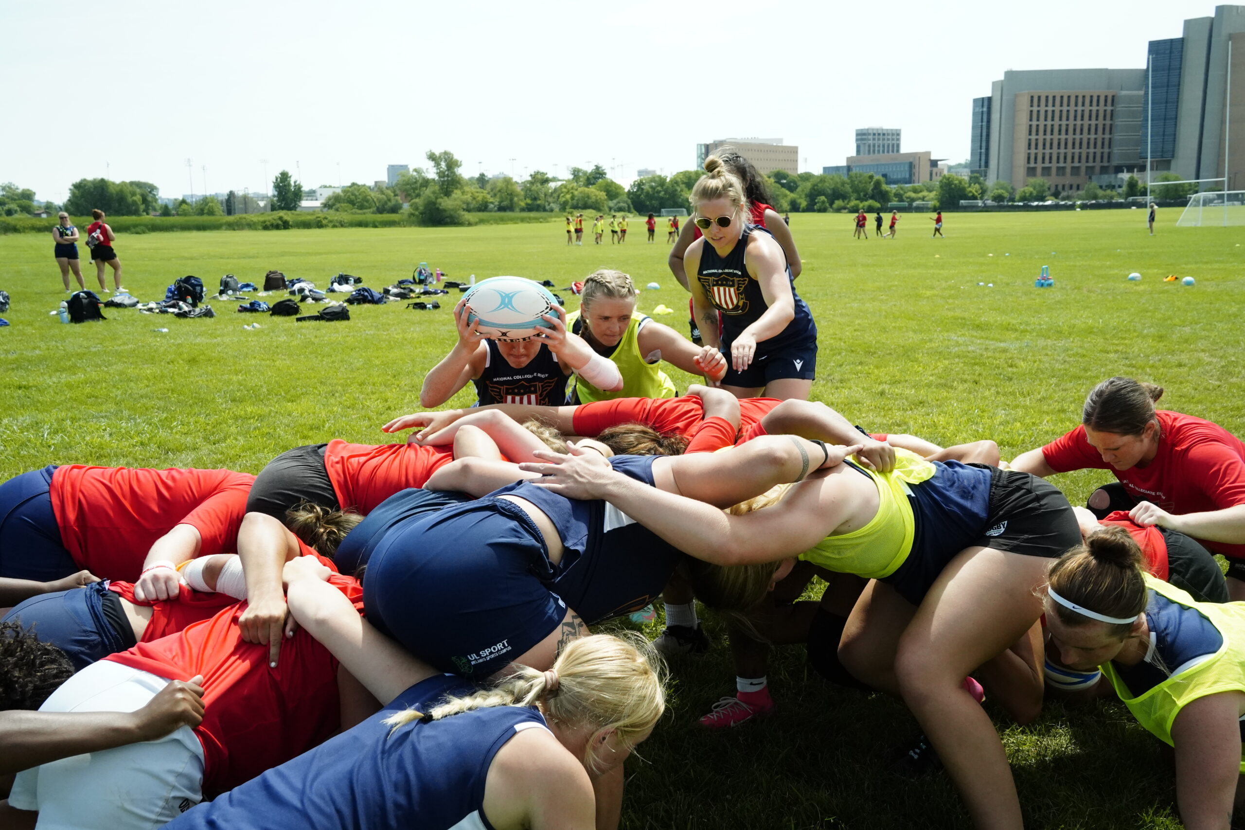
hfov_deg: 55.8
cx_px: 622
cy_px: 415
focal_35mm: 34
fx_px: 1176
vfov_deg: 38.9
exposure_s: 1/4000
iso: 5000
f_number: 9
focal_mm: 34
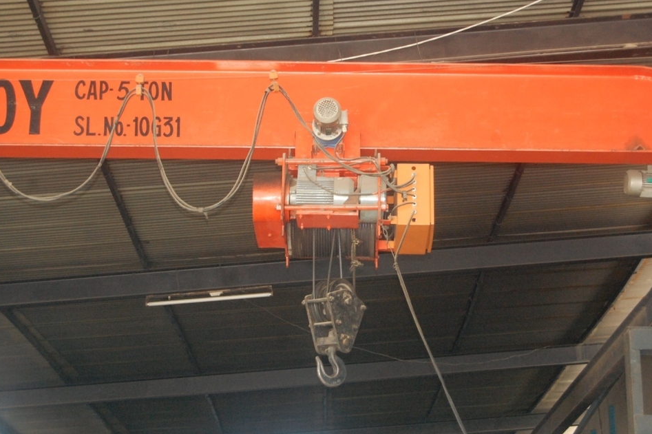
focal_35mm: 76
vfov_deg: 17.9
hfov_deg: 26.7
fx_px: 1375
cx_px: 337
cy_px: 222
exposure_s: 1/60
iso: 1600
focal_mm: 48
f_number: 5.6
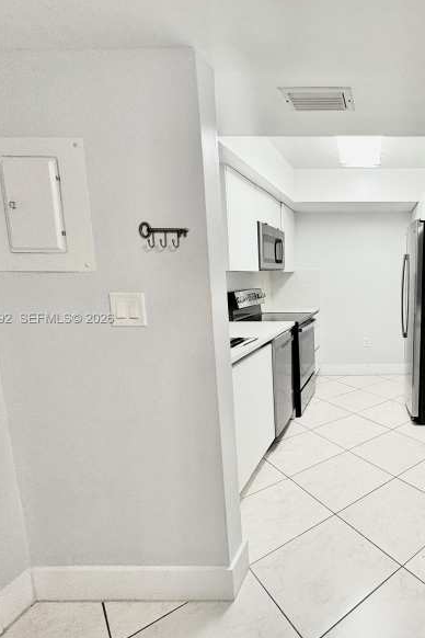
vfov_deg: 84.0
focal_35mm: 20
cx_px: 381
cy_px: 319
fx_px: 354
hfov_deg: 54.2
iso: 125
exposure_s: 1/120
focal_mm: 2.22
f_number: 2.2
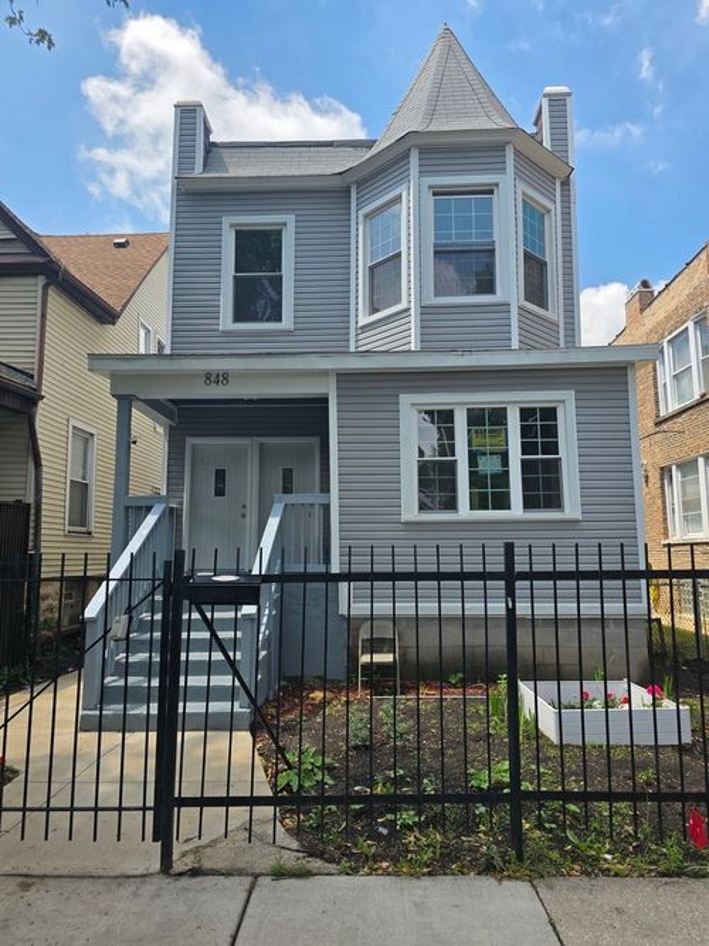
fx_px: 628
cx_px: 354
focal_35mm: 23
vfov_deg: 73.9
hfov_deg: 58.9
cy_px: 473
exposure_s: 1/4434
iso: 80
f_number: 1.7
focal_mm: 6.3
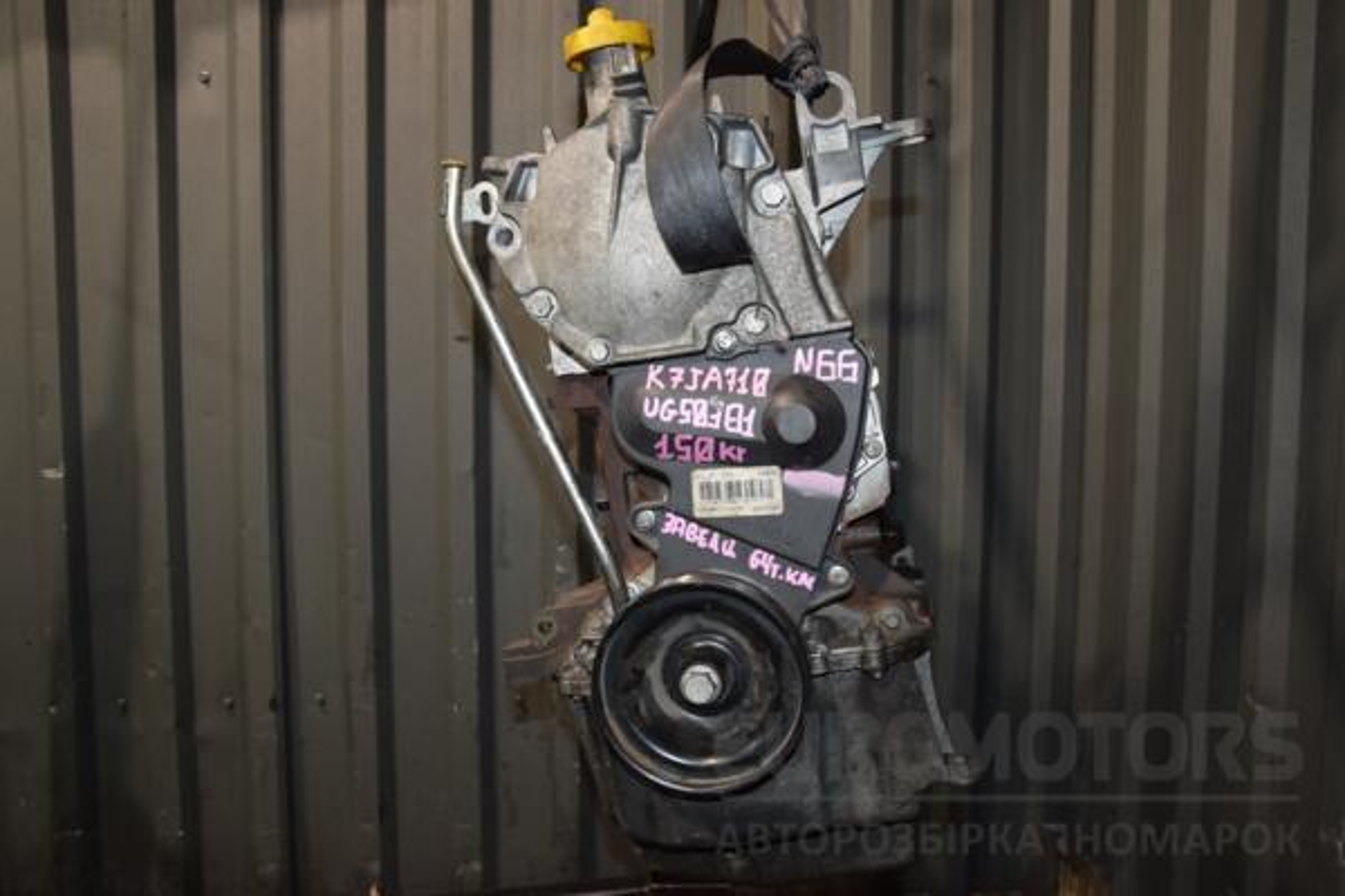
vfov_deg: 41.7
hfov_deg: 59.5
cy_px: 448
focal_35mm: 32
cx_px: 672
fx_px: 1177
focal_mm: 21
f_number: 5
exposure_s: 1/60
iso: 800
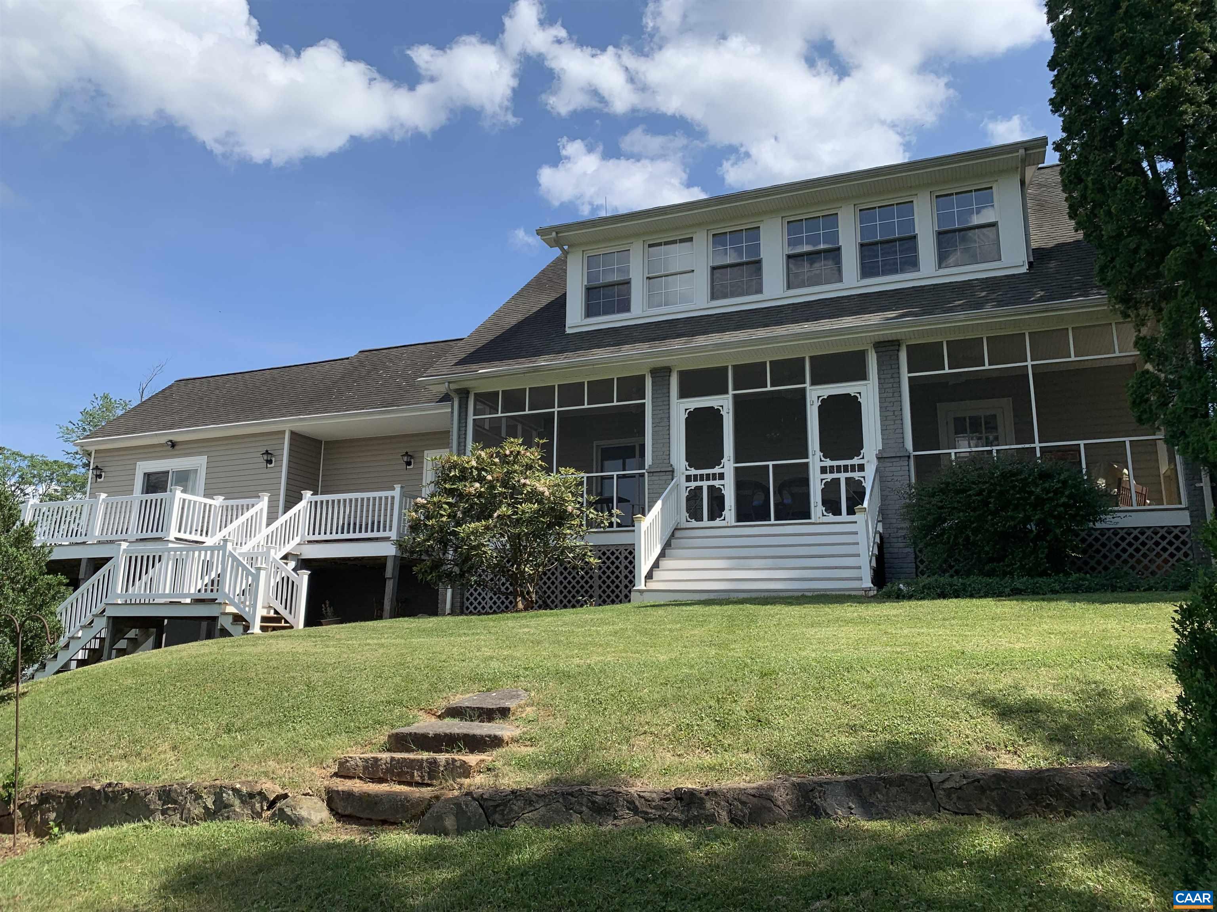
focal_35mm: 26
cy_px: 456
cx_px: 608
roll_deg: -0.2
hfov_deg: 67.3
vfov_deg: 53.1
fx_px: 914
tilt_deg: +11.9
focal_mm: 4.25
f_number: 1.8
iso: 25
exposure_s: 1/3185
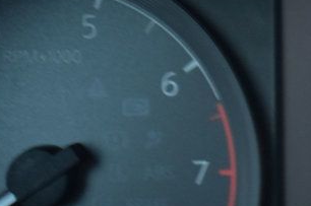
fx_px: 1561
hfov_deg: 11.0
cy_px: 111
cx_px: 459
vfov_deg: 7.6
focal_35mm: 181
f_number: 4.8
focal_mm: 36
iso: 1600
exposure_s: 1/2.5
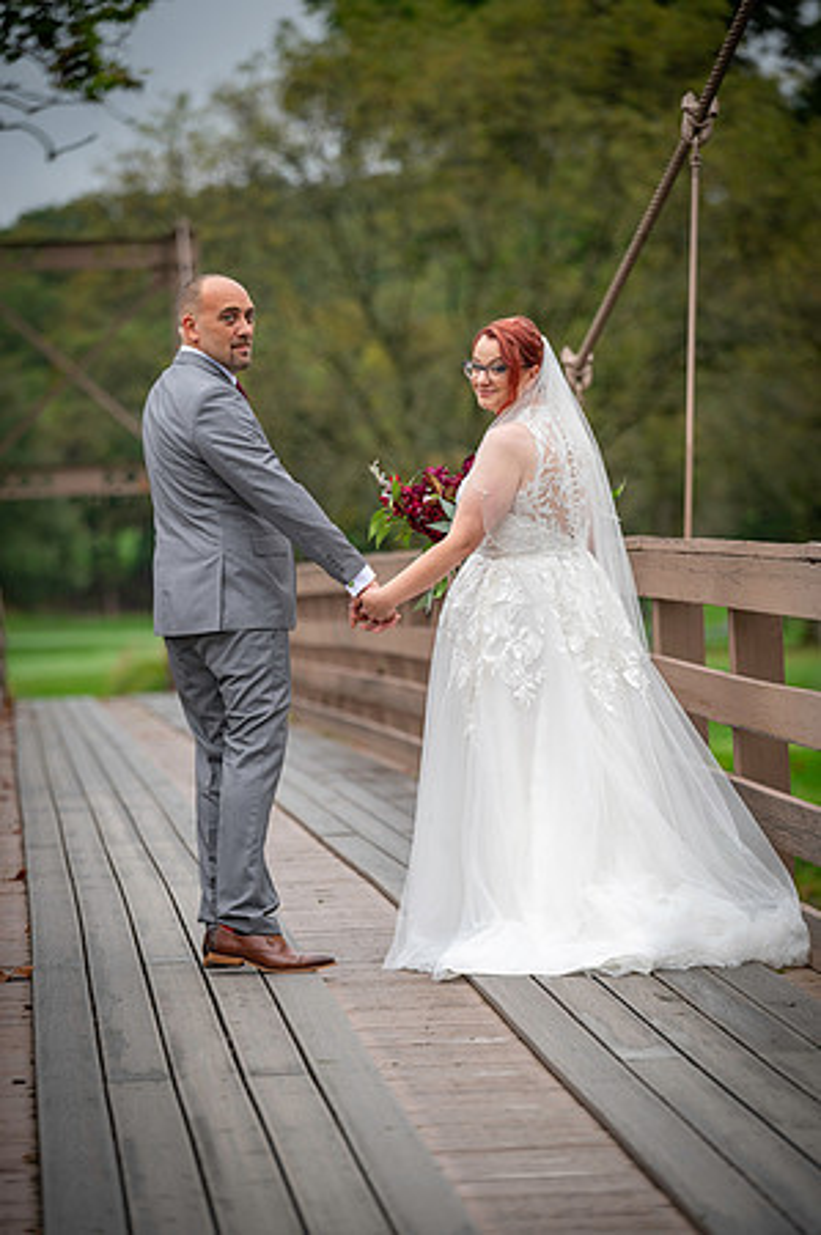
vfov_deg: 15.2
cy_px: 618
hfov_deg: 10.1
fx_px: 4628
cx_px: 410
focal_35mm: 135
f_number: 3.2
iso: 80
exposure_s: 1/125
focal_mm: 135
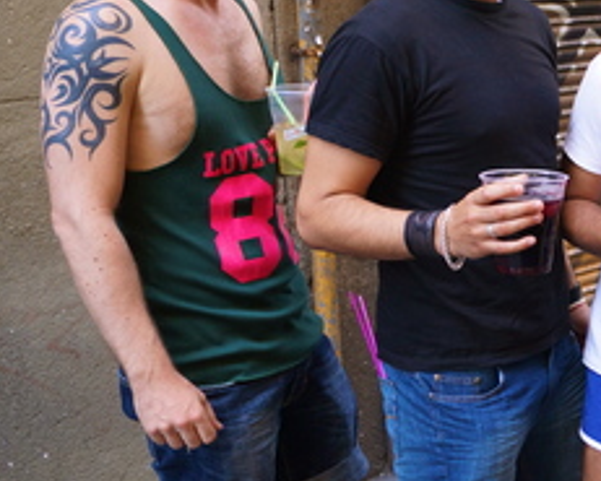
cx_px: 796
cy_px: 291
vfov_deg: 22.1
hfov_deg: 23.9
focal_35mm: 69
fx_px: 1228
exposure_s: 1/100
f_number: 3.5
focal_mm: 18
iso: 200
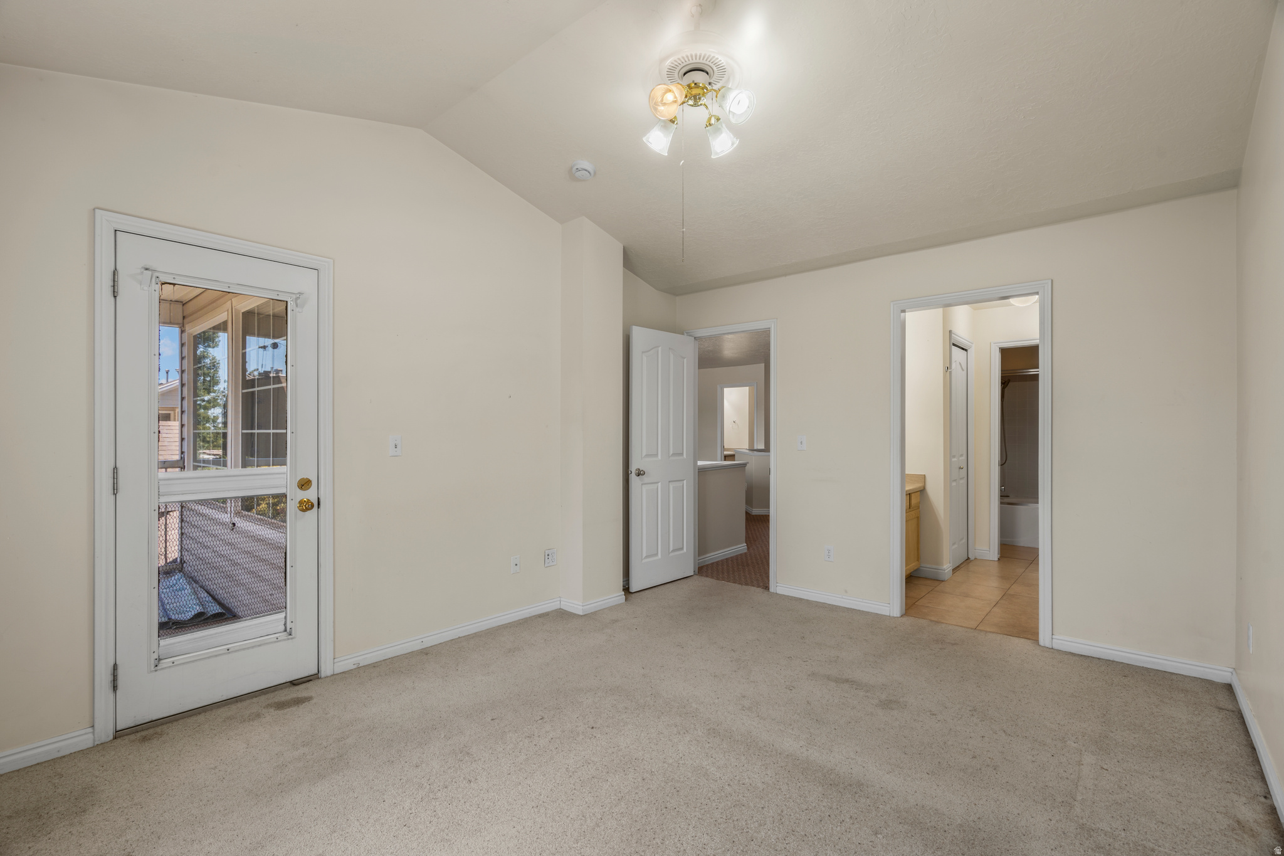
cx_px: 642
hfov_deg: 96.7
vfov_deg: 73.7
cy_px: 428
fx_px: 571
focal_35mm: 16
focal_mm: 16
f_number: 8
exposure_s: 1
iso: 100
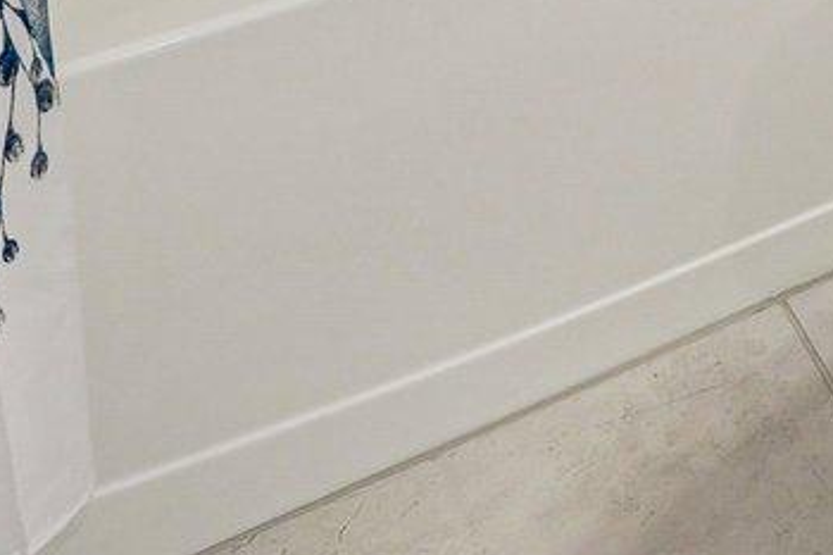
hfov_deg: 17.4
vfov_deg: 11.2
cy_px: -1059
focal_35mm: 82
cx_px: 1685
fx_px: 1896
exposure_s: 1/20
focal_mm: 14
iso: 500
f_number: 8
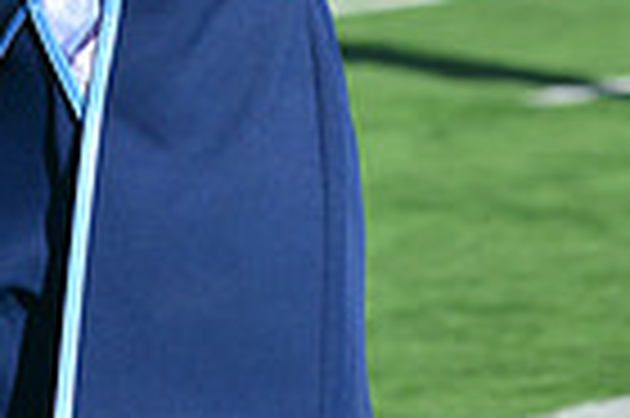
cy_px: -458
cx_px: 47
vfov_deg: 2.7
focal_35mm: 498
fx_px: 8705
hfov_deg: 4.1
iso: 125
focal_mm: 155
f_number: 5.6
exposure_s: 1/1250
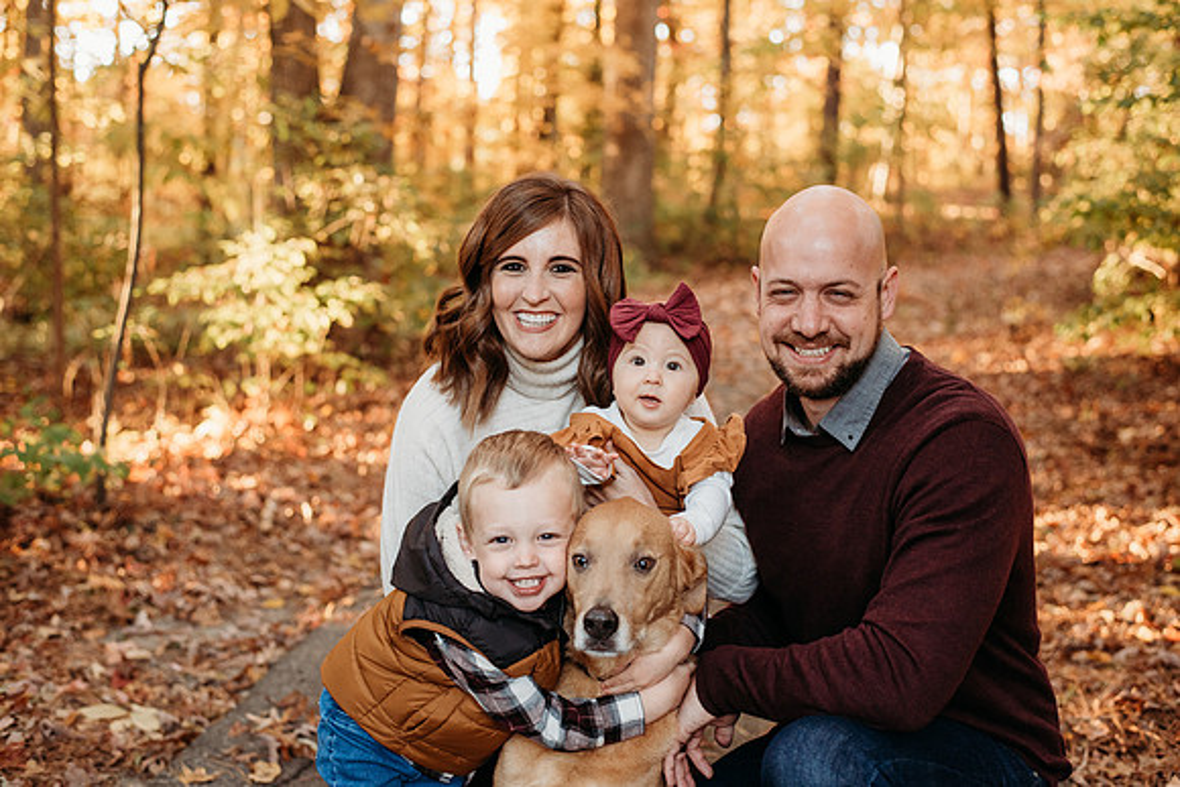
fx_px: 1639
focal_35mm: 50
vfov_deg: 27.0
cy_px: 394
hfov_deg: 39.6
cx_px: 590
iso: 1600
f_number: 3.2
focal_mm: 50
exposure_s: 1/160
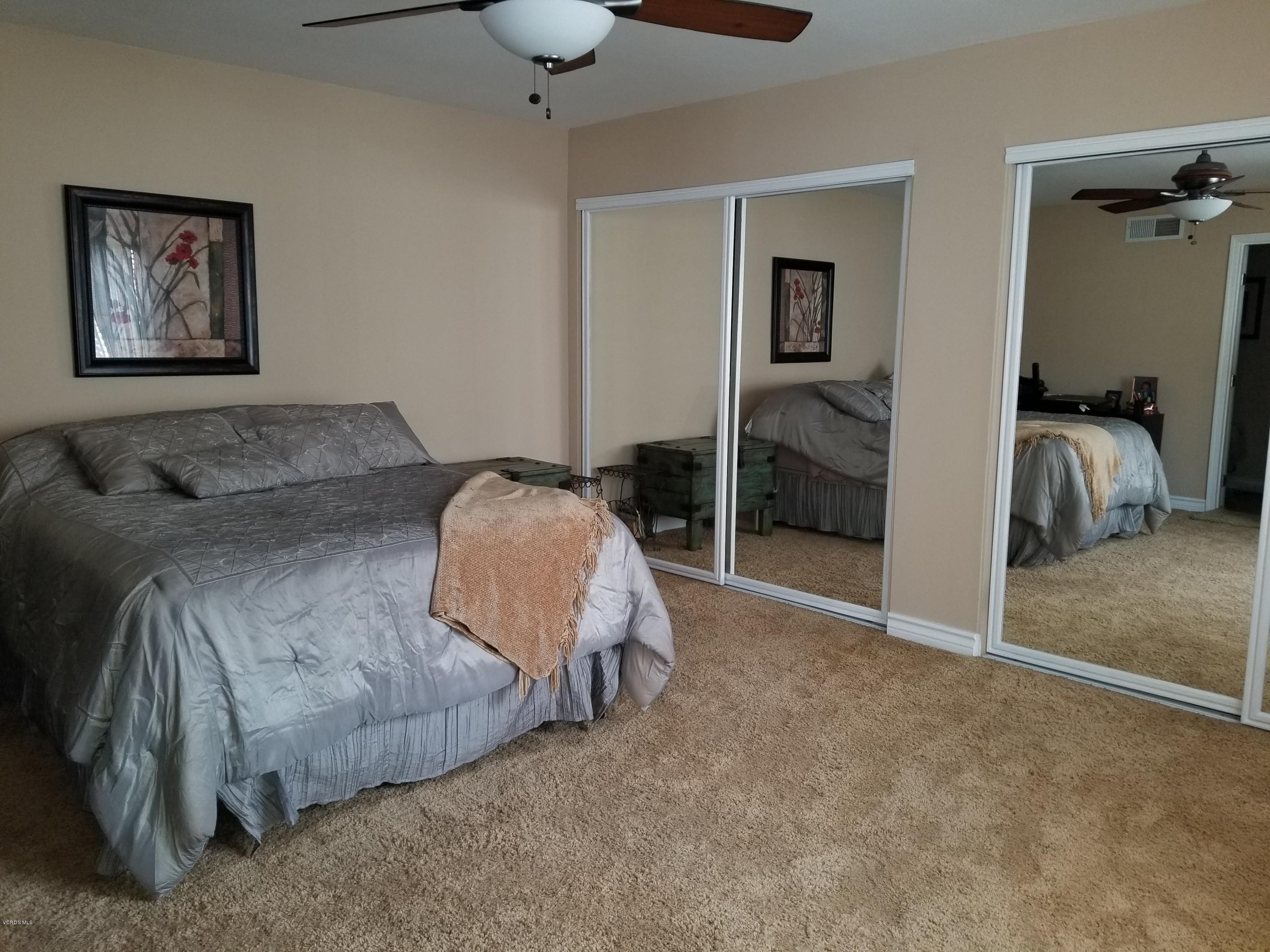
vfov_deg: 53.1
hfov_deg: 67.3
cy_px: 476
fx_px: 954
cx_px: 635
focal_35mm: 26
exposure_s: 1/24
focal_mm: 4.3
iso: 100
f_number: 1.7
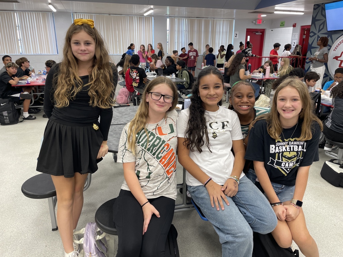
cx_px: 172
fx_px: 258
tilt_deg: -17.8
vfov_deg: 53.1
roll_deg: +0.0
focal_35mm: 26
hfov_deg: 67.3
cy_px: 128
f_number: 1.6
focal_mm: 4.2
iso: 80
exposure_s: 1/60
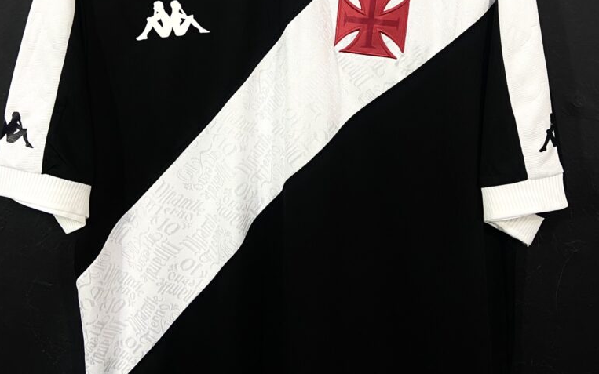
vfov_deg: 33.0
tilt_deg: -7.0
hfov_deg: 52.7
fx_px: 604
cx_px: 298
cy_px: 53
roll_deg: +1.3
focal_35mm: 37
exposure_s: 1/60
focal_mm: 4.25
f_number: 1.8
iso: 80
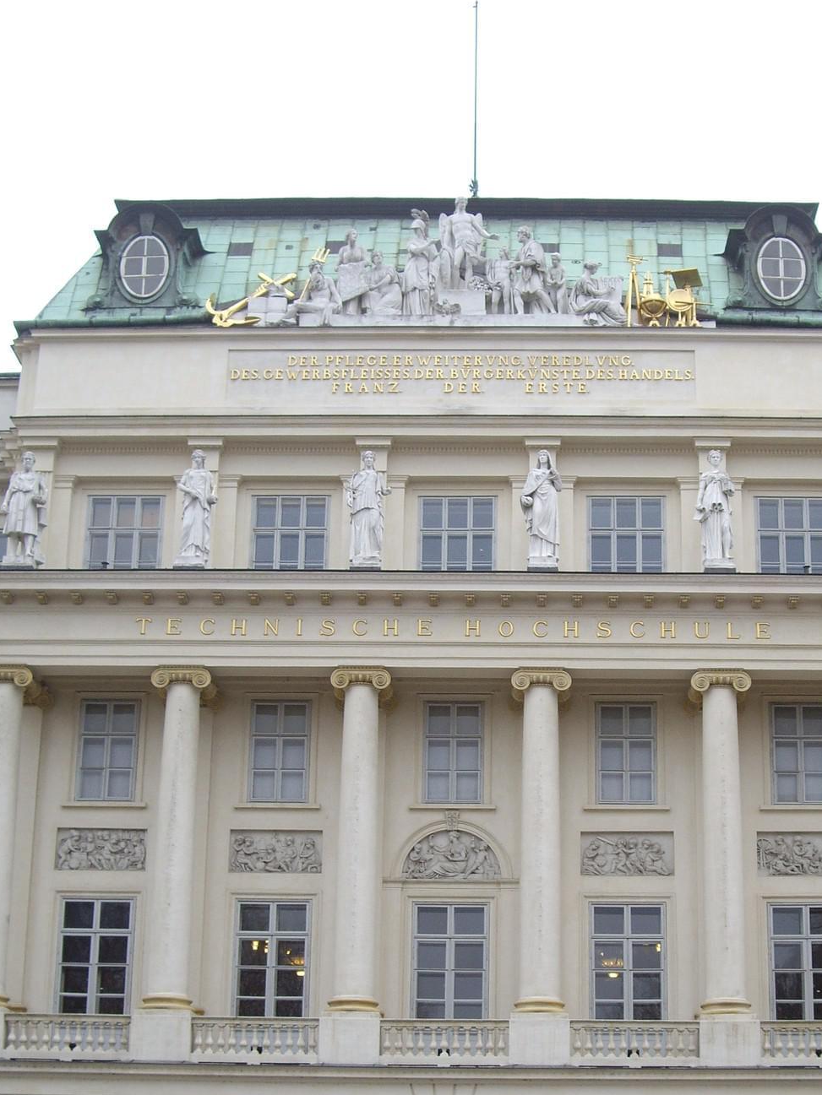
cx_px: 494
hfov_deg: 24.4
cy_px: 751
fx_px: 1899
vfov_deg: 31.9
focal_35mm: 60
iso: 100
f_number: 2.8
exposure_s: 1/160
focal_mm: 7.9
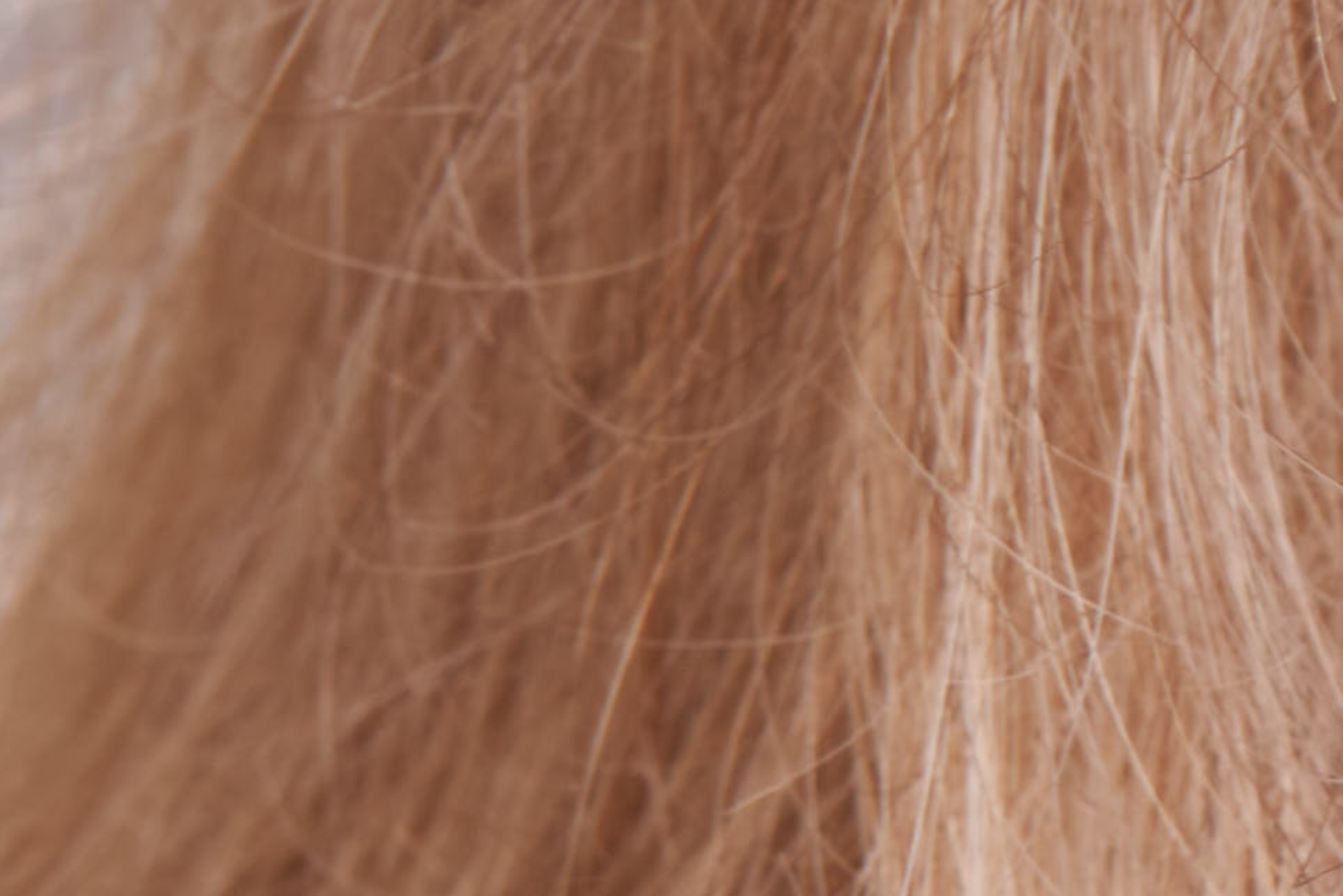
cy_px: 1039
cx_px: 3987
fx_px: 31419
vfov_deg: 1.6
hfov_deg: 2.4
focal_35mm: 842
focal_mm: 85
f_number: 9
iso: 100
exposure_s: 1/100
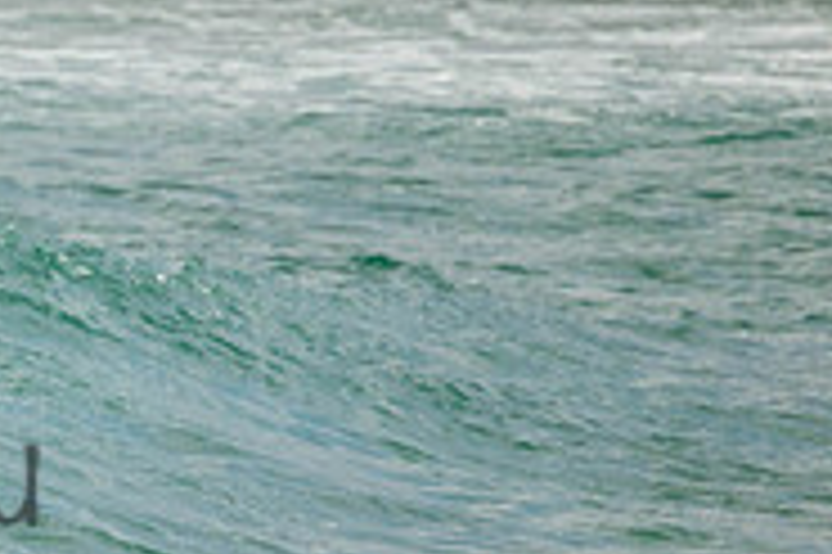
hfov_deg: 0.9
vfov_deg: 0.6
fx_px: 55047
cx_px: -436
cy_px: 421
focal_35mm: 2384
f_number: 11
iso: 900
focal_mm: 760
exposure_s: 1/2000
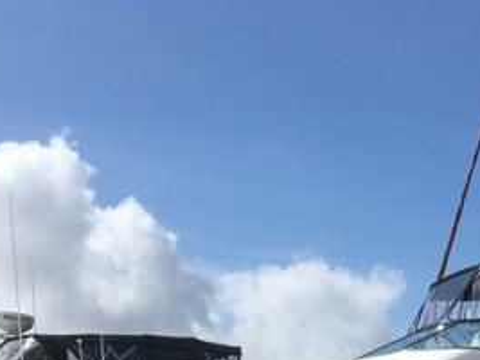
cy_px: 508
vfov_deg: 15.8
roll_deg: -0.6
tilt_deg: +0.4
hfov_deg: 22.3
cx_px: 349
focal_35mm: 87
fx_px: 1206
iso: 25
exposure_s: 1/2959
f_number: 2.2
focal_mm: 4.15
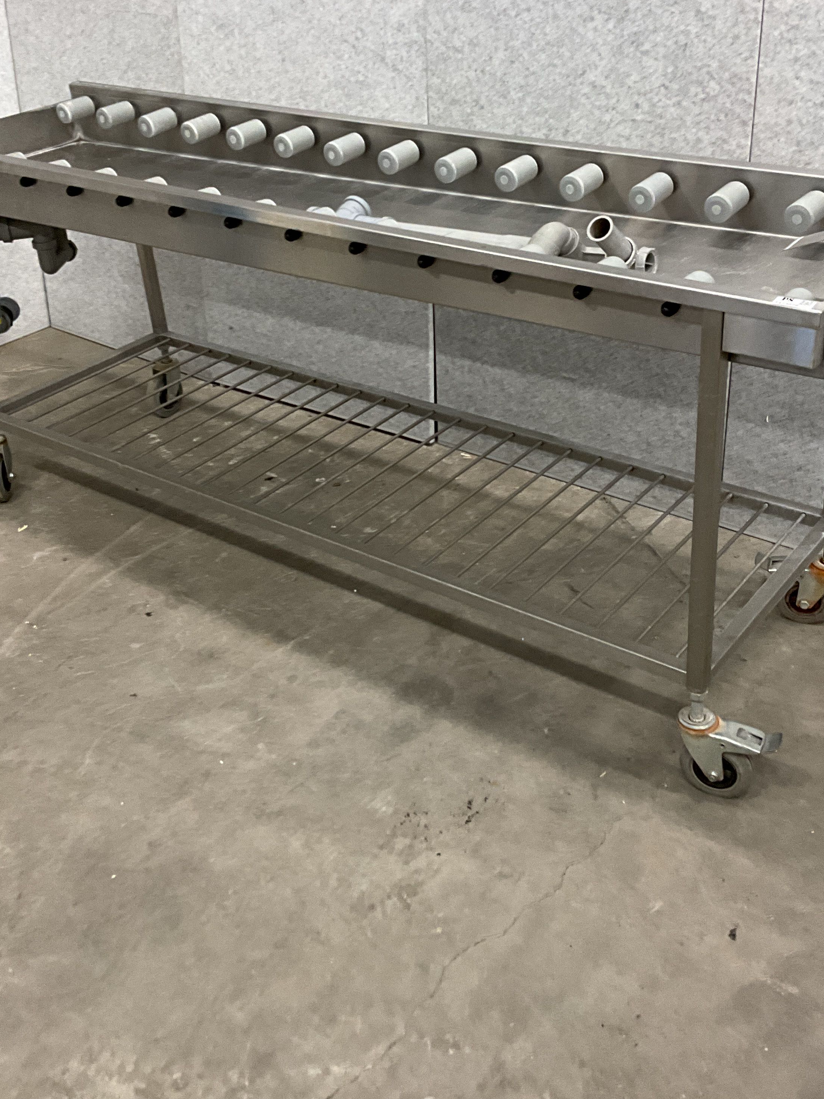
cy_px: 478
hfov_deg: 35.9
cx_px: 433
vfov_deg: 46.7
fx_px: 1270
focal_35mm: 40
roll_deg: +2.4
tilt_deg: -28.3
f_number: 1.8
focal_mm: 3
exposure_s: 1/60
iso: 160
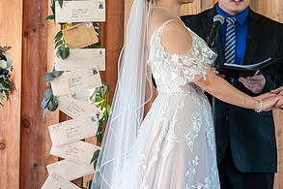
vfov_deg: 6.6
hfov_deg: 9.8
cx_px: 259
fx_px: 1642
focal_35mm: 209
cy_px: 19
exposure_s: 1/200
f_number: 4
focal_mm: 104
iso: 1000
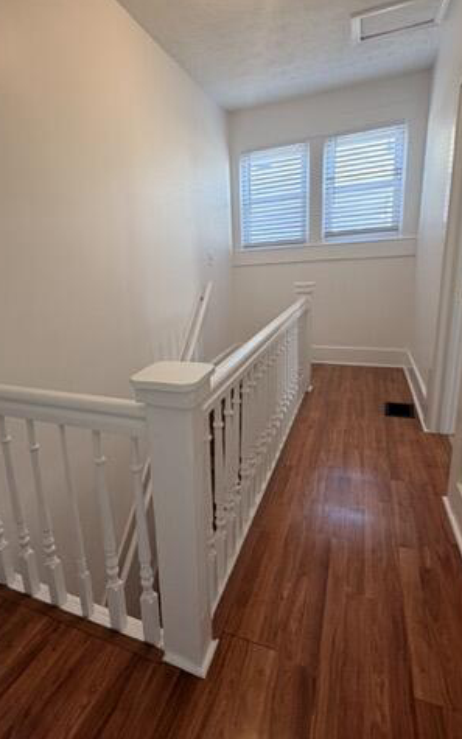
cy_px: 367
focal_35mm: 20
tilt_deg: -14.8
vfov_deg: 85.1
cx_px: 179
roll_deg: +4.5
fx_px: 403
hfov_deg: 59.0
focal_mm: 2.22
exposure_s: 1/120
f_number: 2.2
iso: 160
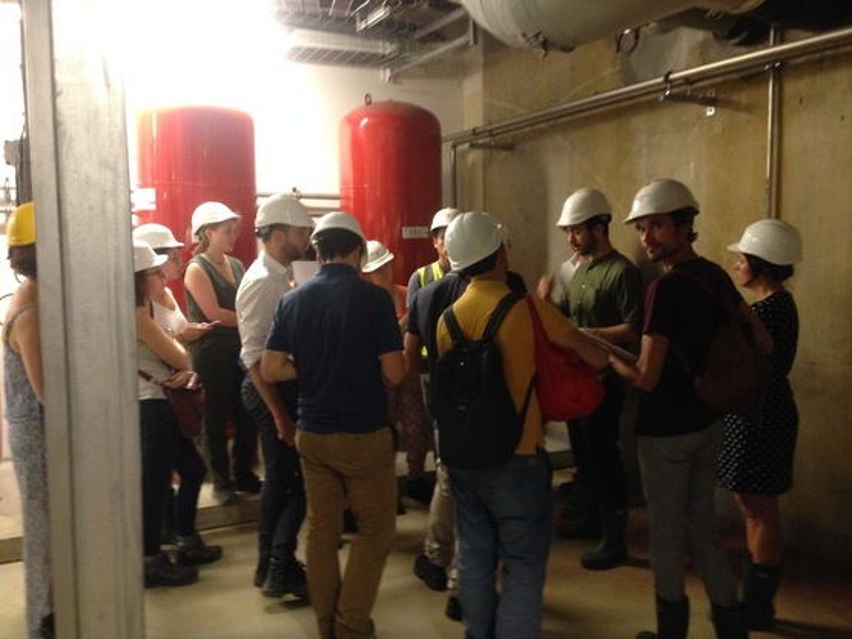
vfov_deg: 42.9
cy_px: 320
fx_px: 812
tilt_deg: -5.0
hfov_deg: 55.4
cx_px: 426
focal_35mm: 33
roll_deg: +1.3
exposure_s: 1/20
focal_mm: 4.12
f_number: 2.4
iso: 400
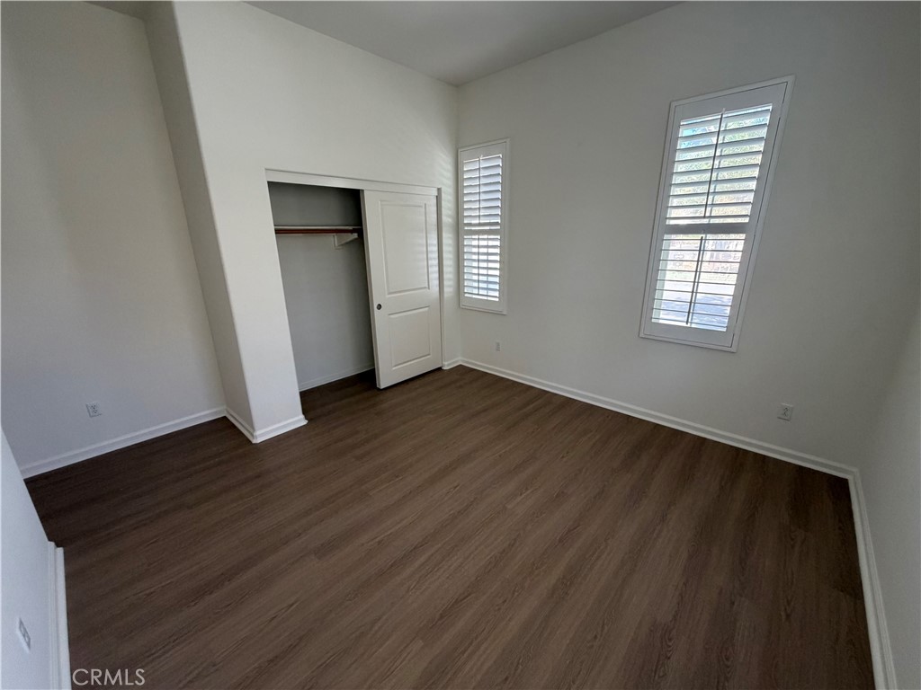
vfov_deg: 85.7
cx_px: 460
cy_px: 345
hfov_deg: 102.1
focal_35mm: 14
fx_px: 372
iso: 320
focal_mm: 2.22
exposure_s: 1/121
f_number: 2.2
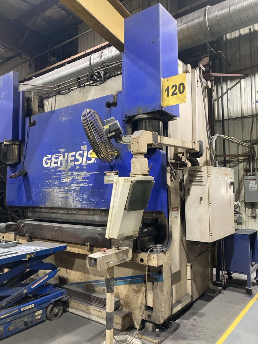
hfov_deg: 49.7
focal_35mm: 28
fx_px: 278
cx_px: 129
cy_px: 172
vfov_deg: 63.4
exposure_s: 1/60
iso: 320
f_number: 1.8
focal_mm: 4
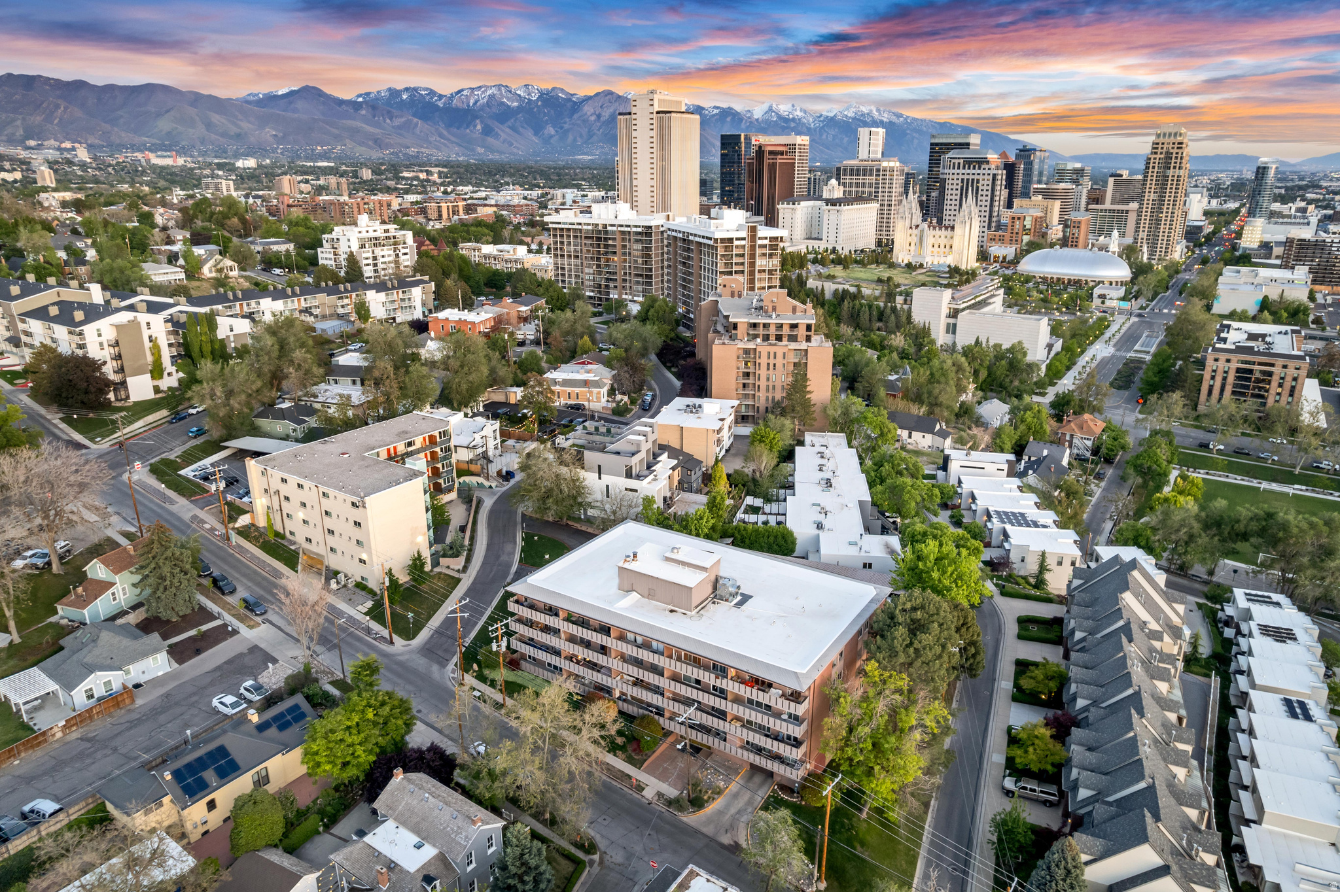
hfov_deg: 78.6
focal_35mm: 22
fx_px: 819
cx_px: 670
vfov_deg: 57.2
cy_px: 446
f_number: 2.8
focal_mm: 8.38
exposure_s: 1/25
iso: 100
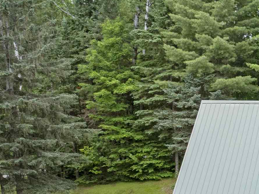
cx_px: 415
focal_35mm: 83
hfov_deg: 19.7
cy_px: 212
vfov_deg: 17.2
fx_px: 621
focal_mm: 12.29
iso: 270
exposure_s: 1/1000
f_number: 2.8
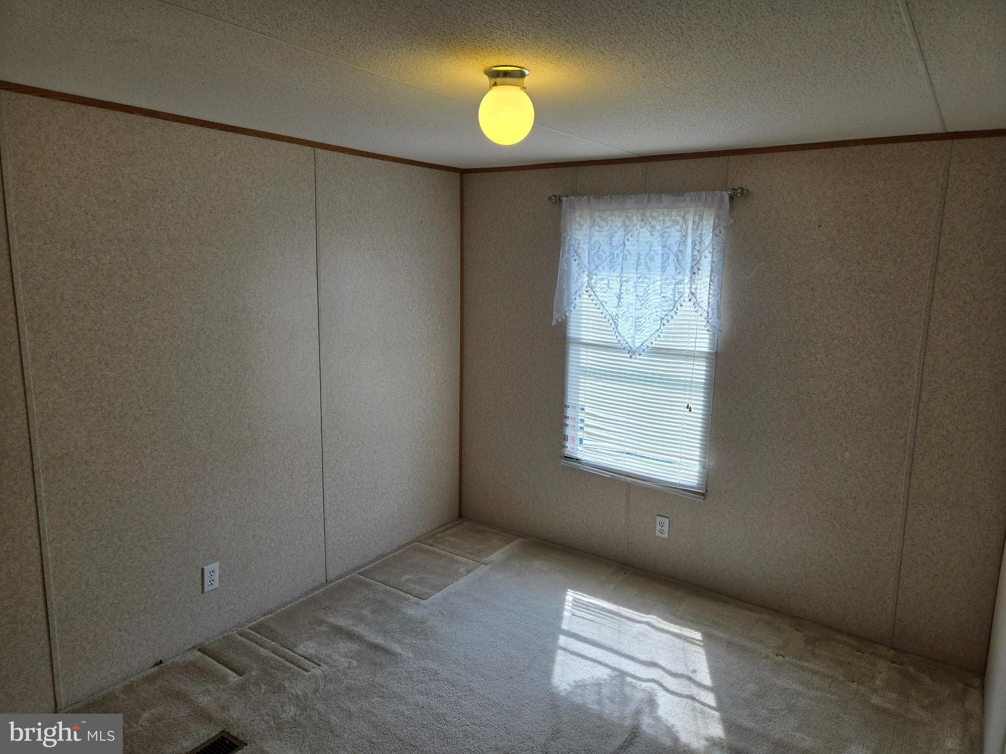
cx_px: 503
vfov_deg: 58.9
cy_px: 377
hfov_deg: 73.9
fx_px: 668
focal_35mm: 23
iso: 25
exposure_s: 1/212
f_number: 1.8
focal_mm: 5.4
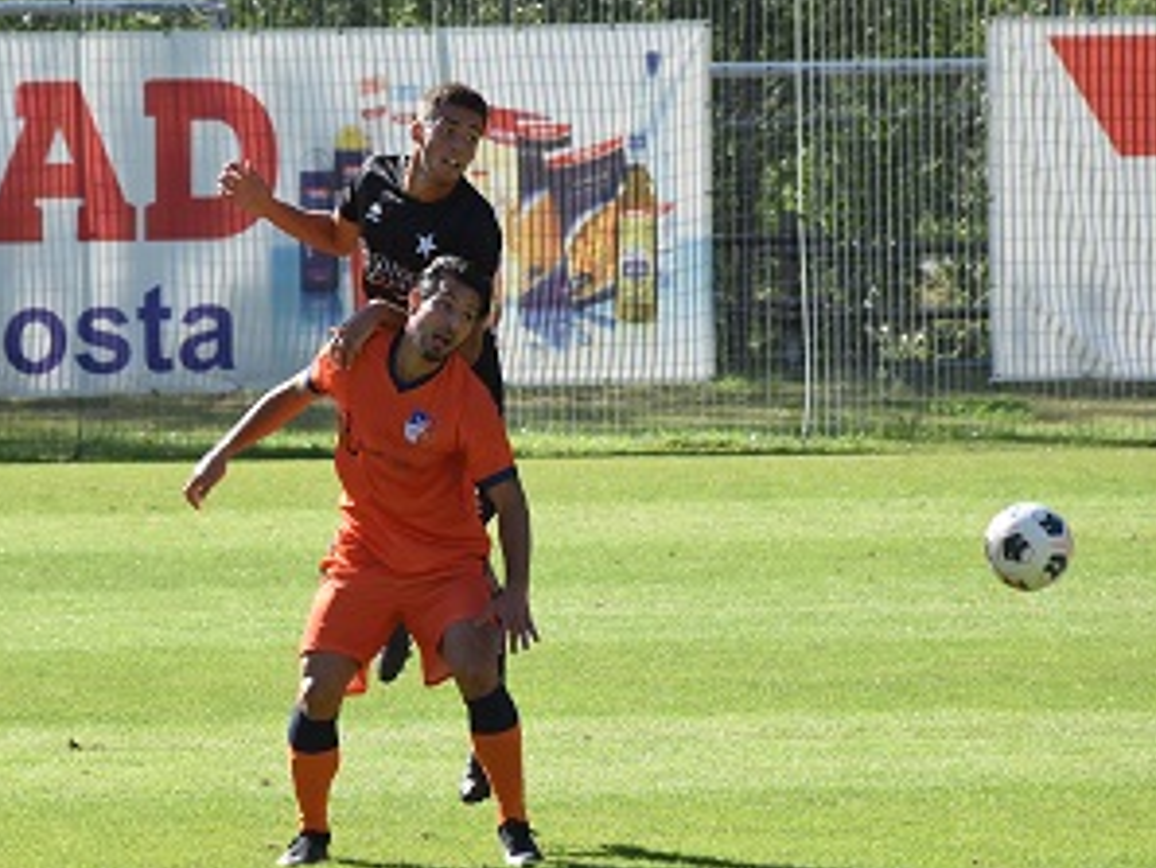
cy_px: 272
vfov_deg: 3.9
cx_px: 436
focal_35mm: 379
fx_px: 12662
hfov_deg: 5.2
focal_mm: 130
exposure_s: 1/1250
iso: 640
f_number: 6.3
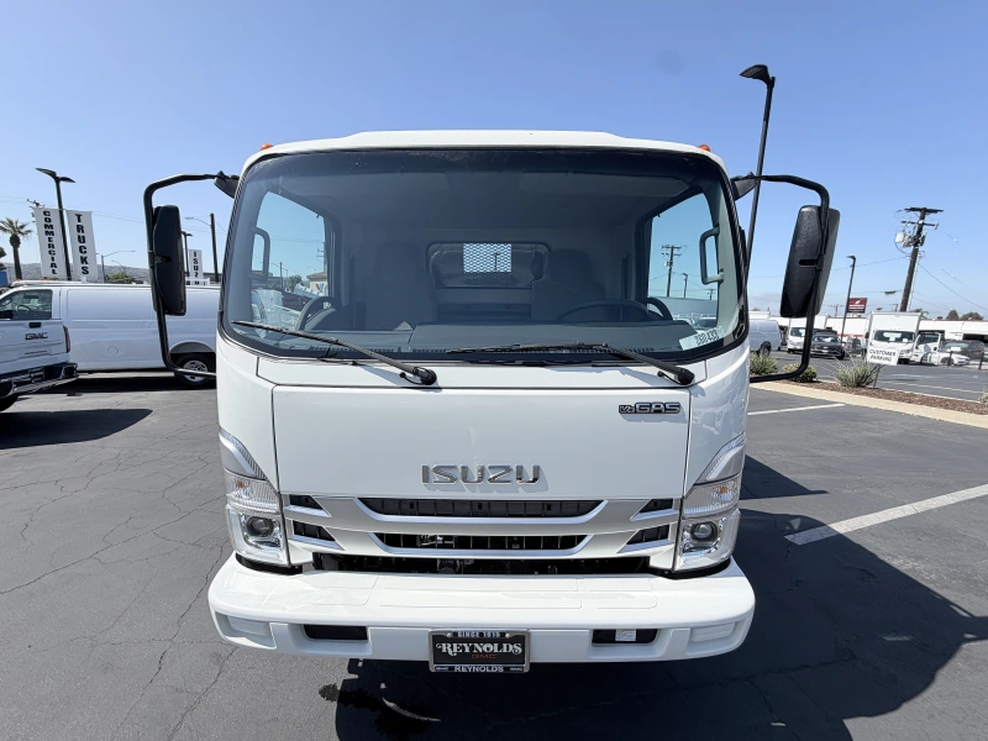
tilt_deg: -8.7
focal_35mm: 14
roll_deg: -2.7
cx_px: 494
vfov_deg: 85.7
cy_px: 370
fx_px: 400
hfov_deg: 102.1
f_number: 2.2
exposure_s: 1/864
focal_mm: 2.22
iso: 20
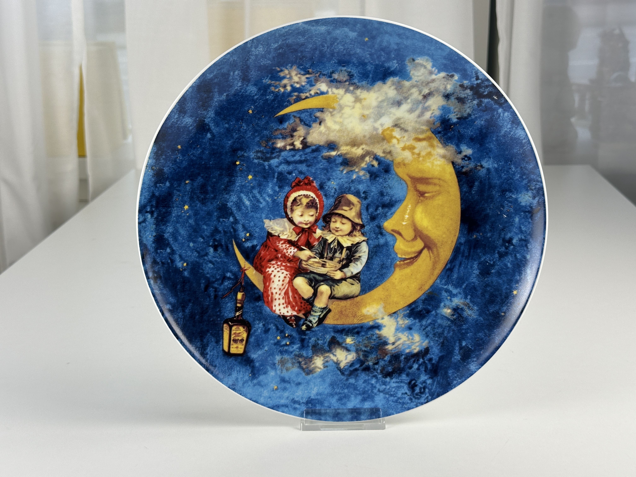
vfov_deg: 30.3
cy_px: 238
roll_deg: +1.0
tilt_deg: -15.7
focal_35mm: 48
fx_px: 882
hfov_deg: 39.7
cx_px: 318
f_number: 1.78
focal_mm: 6.86
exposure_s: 1/148
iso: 64
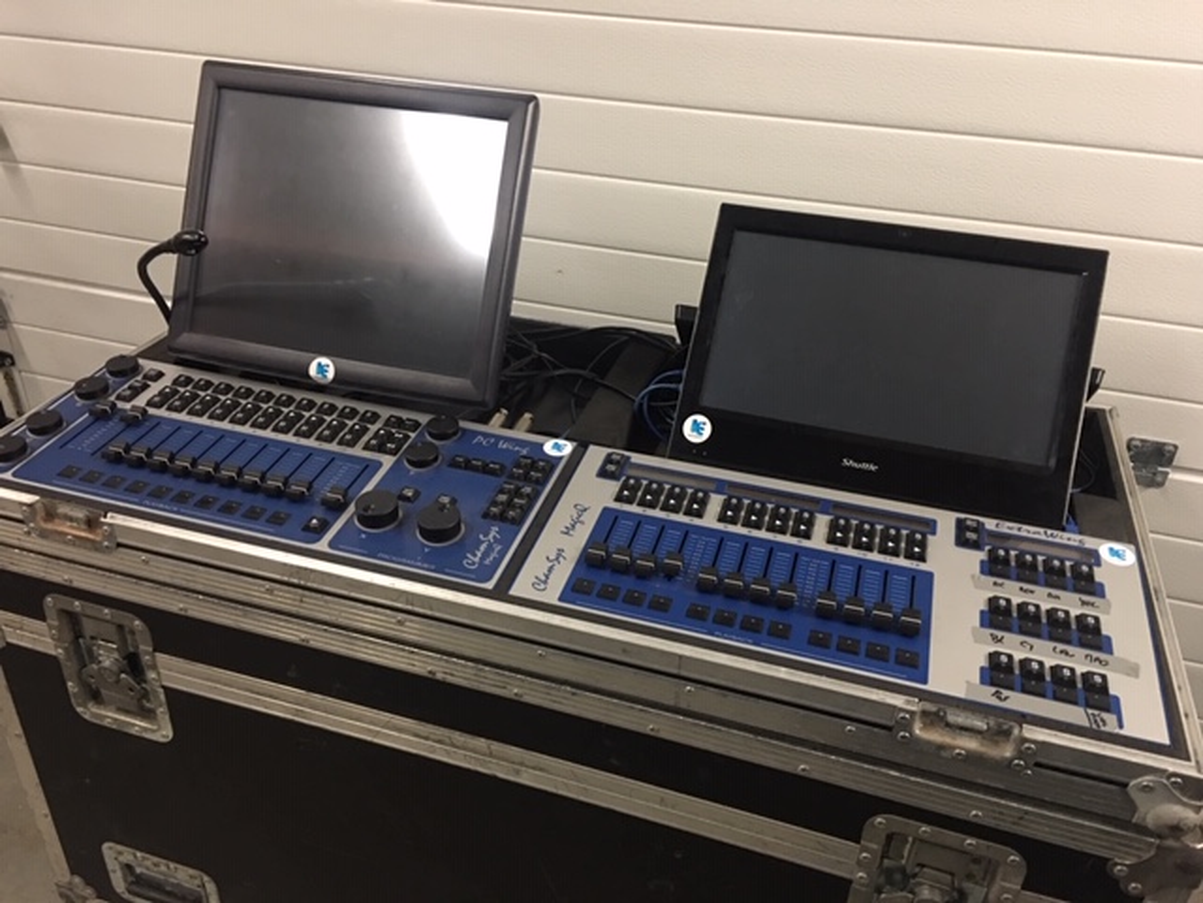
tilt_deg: -31.8
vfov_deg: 48.2
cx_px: 602
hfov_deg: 61.7
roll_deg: -2.2
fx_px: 1008
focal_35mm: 29
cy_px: 452
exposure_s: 1/8
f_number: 2.2
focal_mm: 4.15
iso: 100
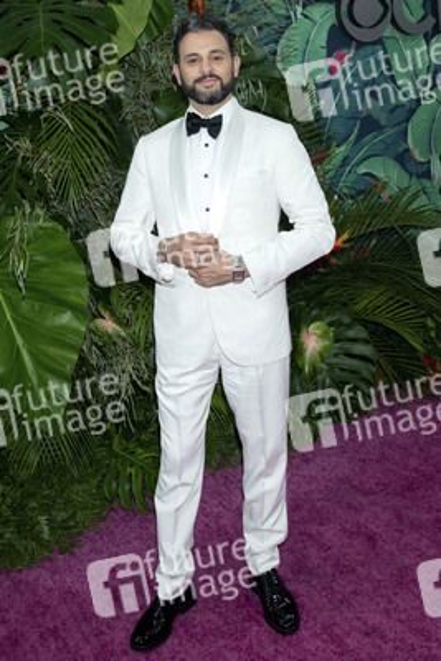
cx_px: 220
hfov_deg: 41.1
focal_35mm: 32
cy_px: 330
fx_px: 587
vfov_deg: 58.7
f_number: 6.3
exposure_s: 1/200
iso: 400
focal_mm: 32
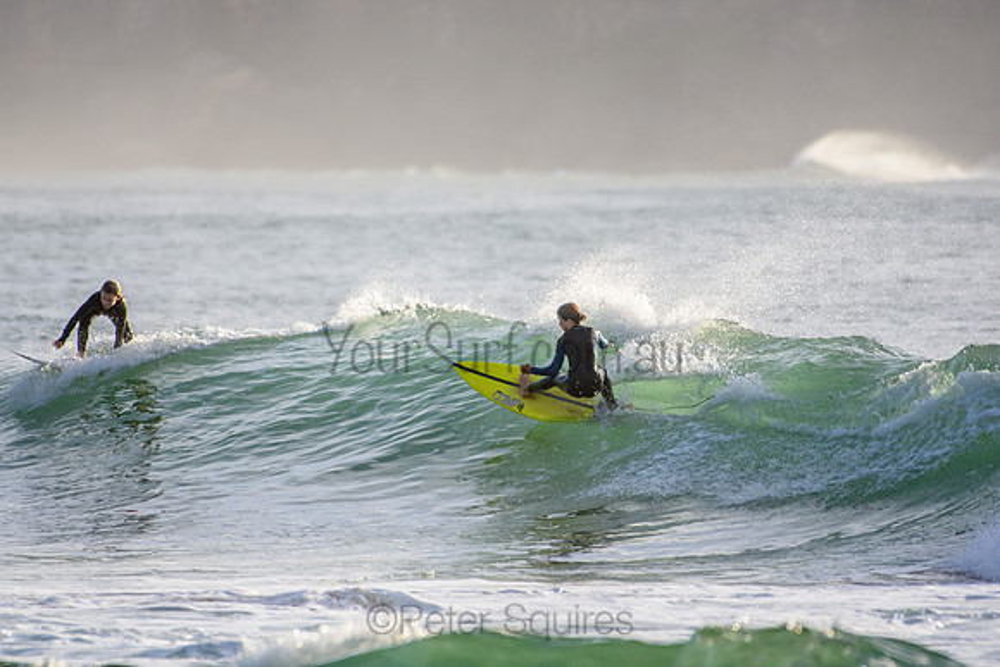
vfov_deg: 1.8
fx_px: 20837
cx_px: 500
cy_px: 334
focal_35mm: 750
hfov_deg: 2.7
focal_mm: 500
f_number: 5.6
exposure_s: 1/2000
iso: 360
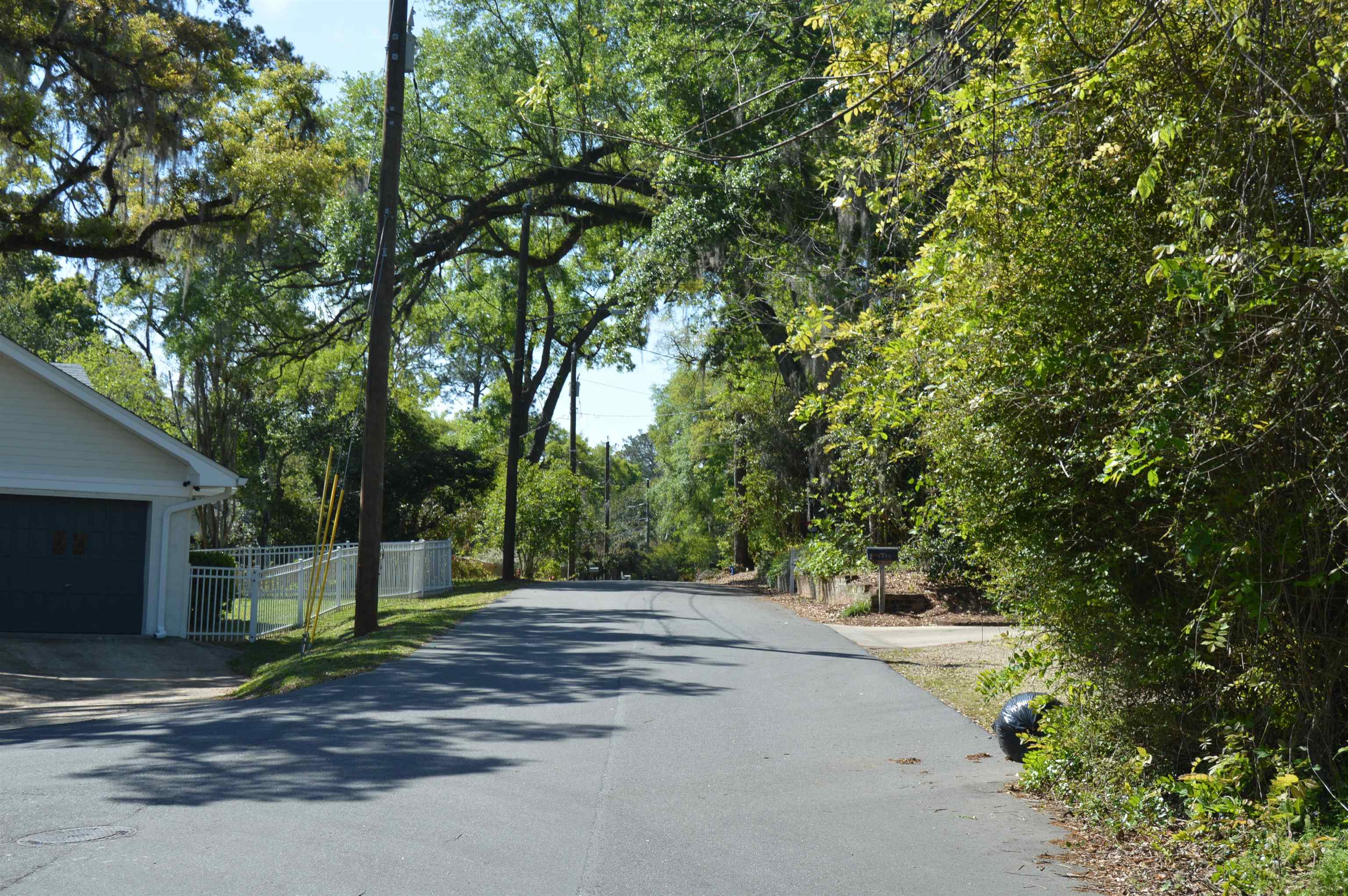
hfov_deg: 41.1
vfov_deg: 28.0
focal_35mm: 48
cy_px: 448
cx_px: 674
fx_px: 1796
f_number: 7.1
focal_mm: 32
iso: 100
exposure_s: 1/200
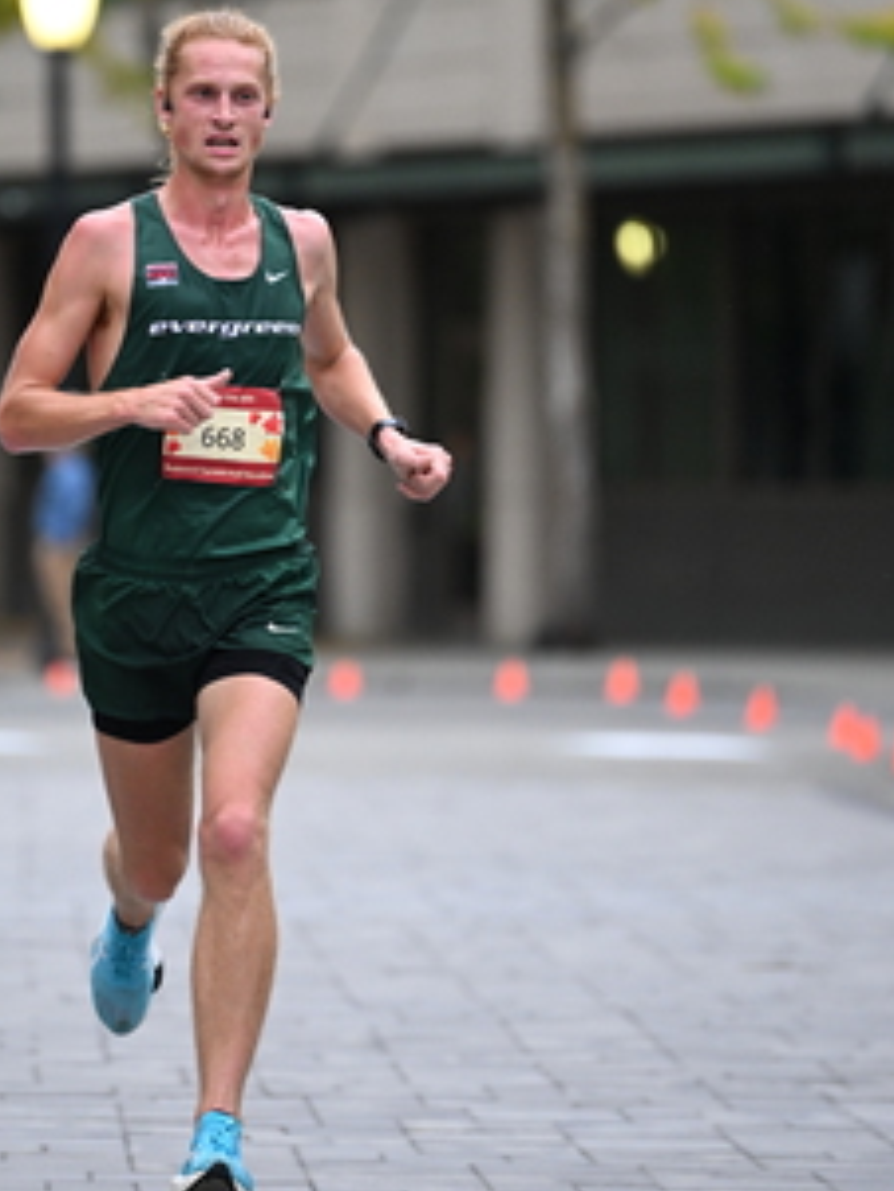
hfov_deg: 4.2
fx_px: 12078
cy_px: 364
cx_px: 255
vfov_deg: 5.6
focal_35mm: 351
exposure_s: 1/1000
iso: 1600
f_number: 2.8
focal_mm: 200
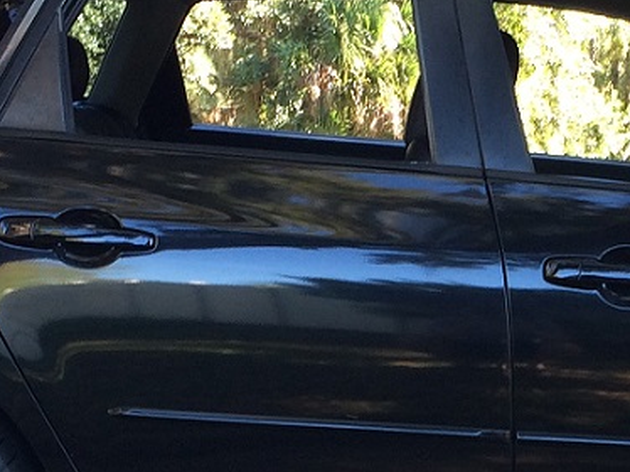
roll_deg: +0.1
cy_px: 459
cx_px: 602
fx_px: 2073
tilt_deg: -8.1
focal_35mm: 114
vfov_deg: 12.8
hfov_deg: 17.0
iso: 40
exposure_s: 1/60
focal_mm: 4.15
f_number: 2.2
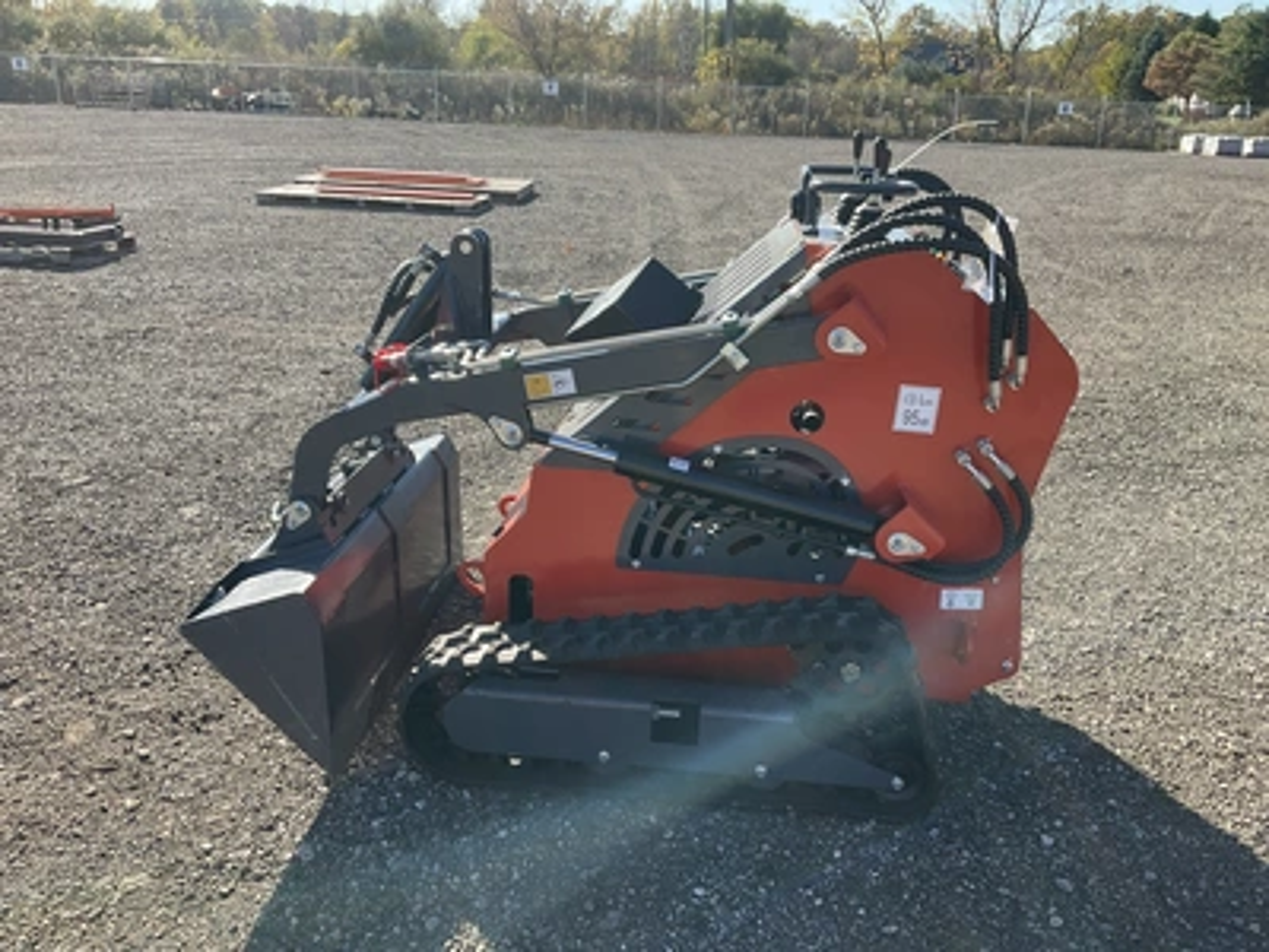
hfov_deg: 61.7
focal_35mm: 29
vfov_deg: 48.2
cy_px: 476
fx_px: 1063
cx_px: 634
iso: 25
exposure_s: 1/606
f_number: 1.8
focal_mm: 3
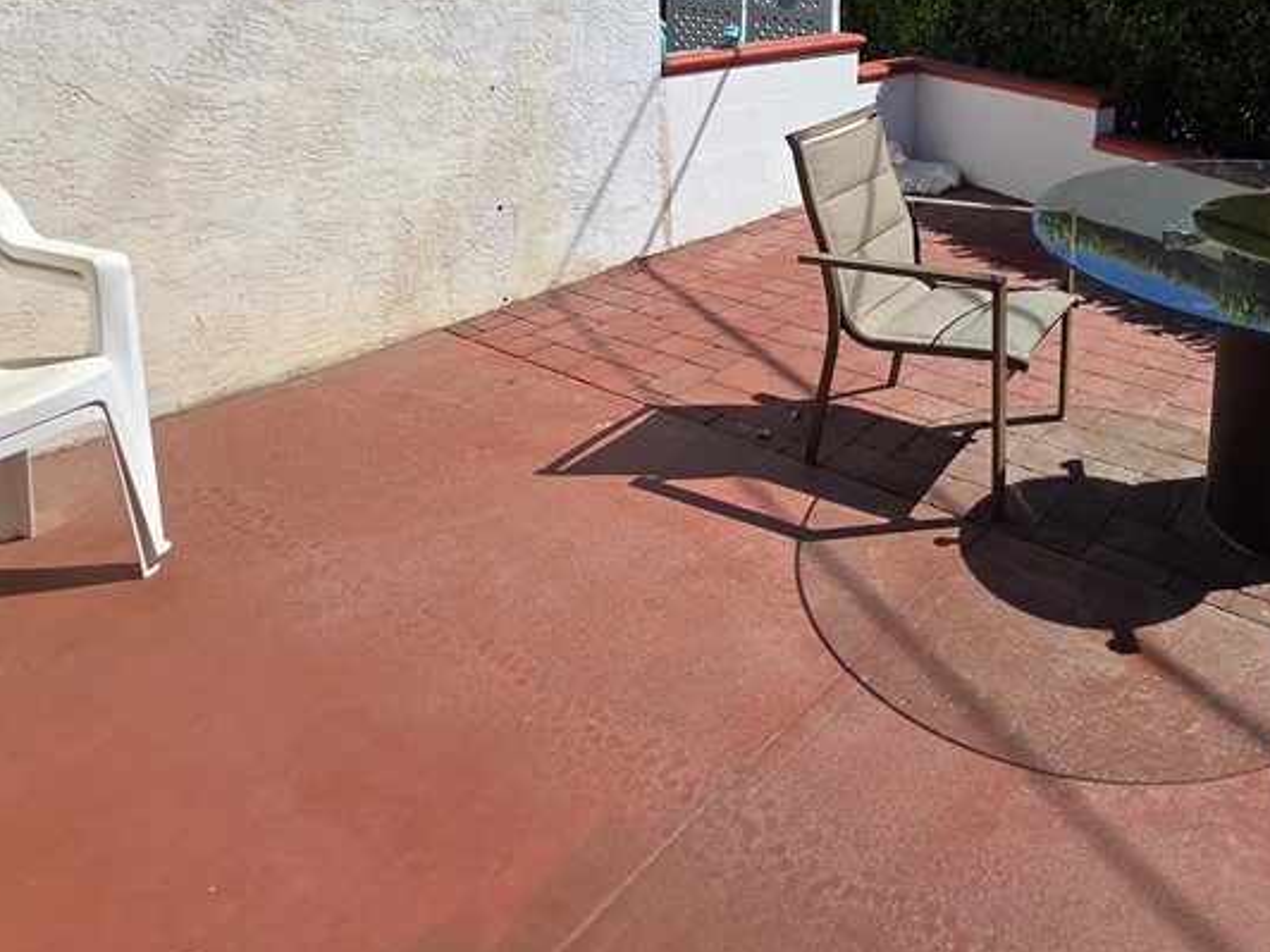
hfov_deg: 64.1
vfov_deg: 49.7
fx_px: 917
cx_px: 991
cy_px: 122
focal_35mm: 25
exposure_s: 1/2929
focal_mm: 2.2
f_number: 1.9
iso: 40
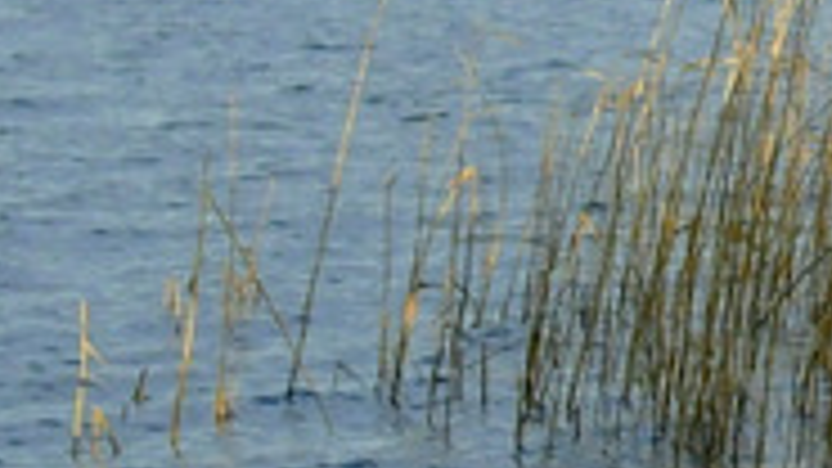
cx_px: 1943
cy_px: -223
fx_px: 6485
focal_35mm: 294
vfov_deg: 4.1
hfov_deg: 7.0
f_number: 5
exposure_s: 1/1000
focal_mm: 35
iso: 640
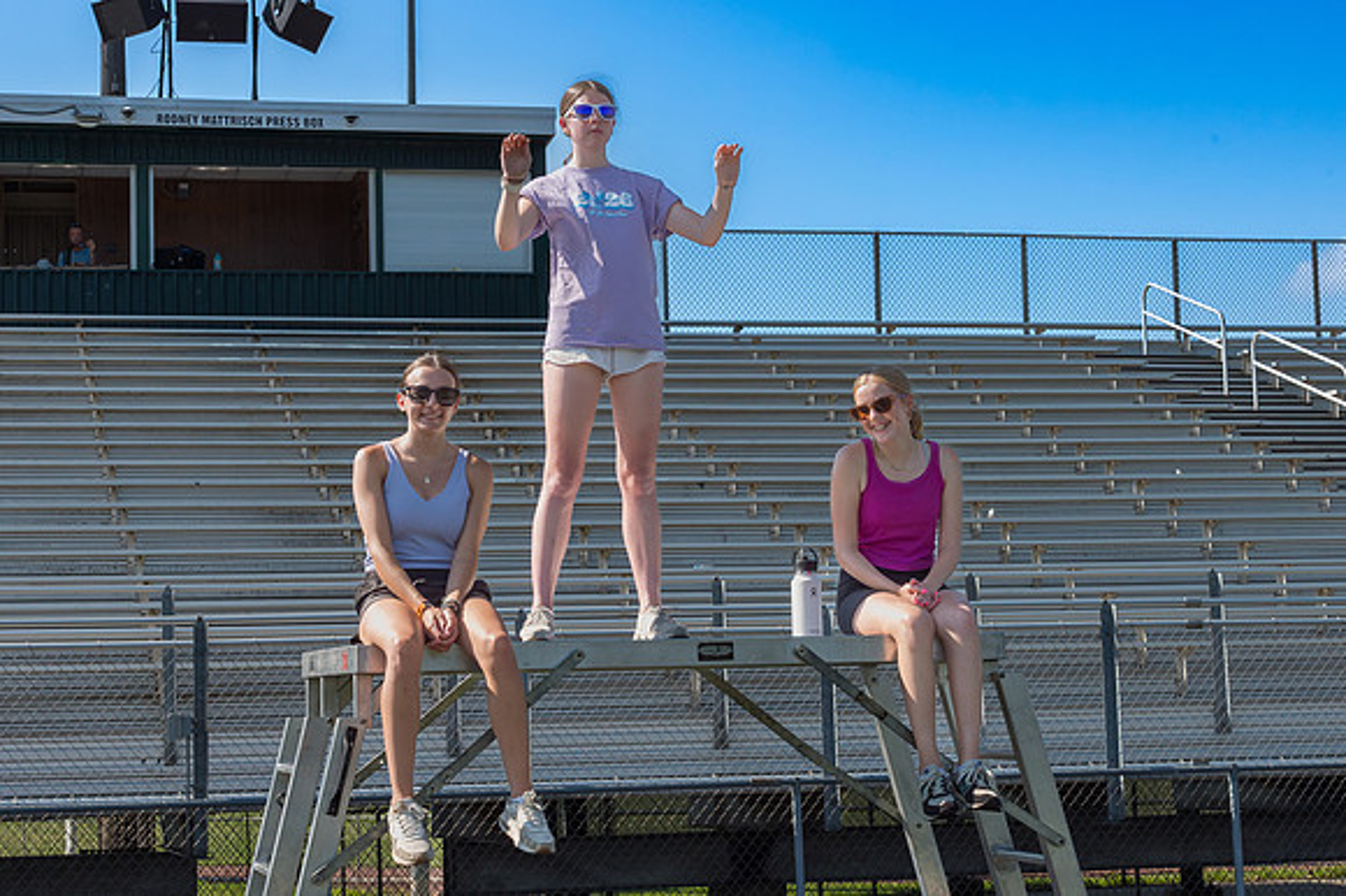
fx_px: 2637
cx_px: 607
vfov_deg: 19.3
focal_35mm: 71
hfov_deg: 28.6
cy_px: 396
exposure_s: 1/1000
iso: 1250
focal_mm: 55
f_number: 13
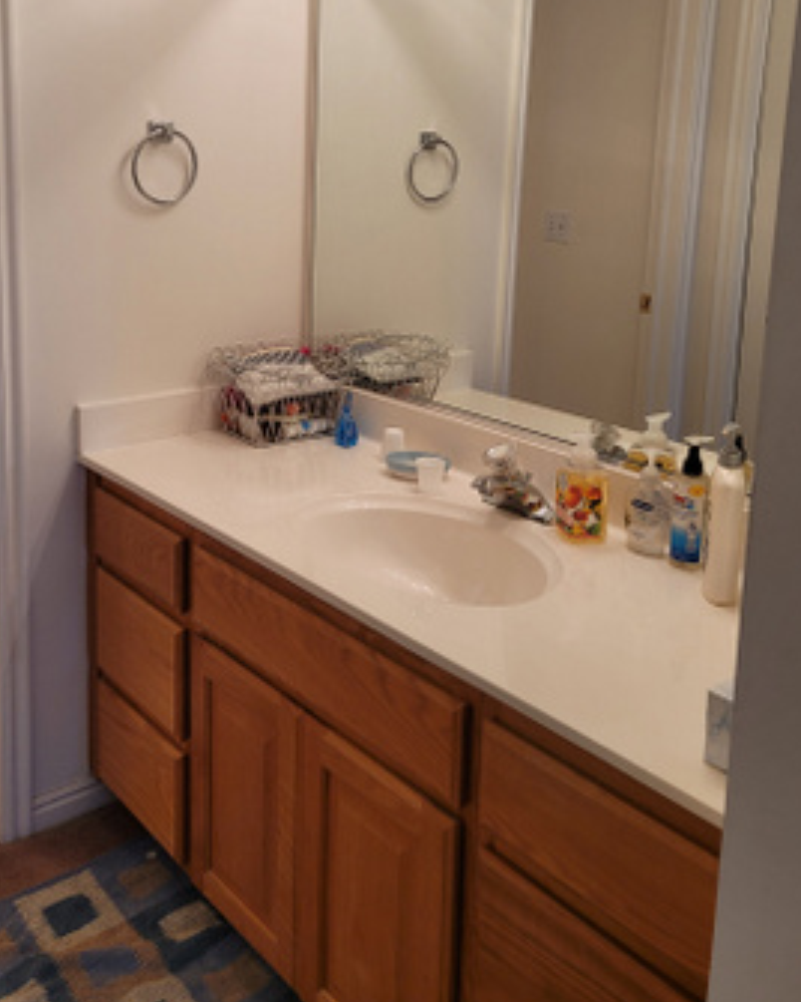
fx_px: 1037
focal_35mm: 35
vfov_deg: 50.5
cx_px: 353
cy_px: 329
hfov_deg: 42.2
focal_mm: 7
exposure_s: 1/119
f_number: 1.8
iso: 64
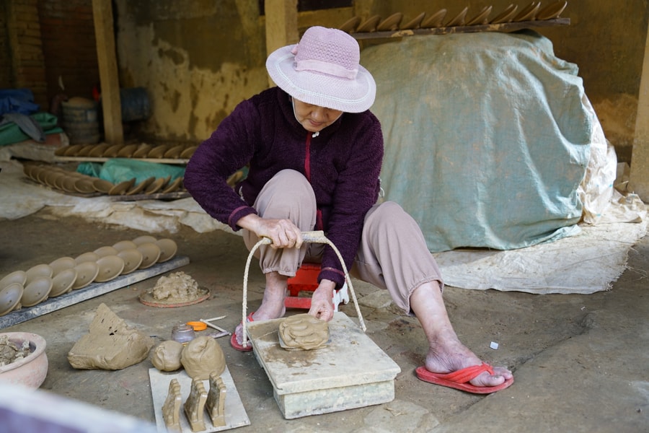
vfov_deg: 35.1
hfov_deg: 50.7
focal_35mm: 38
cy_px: 216
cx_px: 324
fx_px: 685
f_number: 4
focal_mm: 38
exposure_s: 1/160
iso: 800
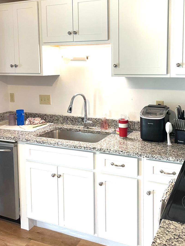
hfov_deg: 40.4
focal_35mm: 35
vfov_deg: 52.0
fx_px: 249
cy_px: 90
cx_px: 117
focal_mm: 5.1
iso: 125
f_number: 1.6
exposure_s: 1/60
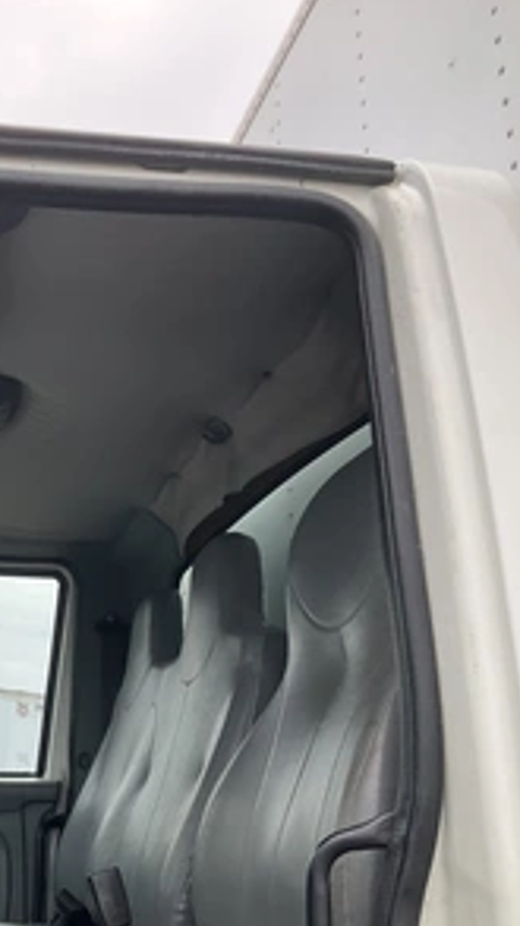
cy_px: 466
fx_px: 1056
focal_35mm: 43
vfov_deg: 47.4
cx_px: 28
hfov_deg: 26.5
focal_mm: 3
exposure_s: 1/335
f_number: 1.8
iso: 25
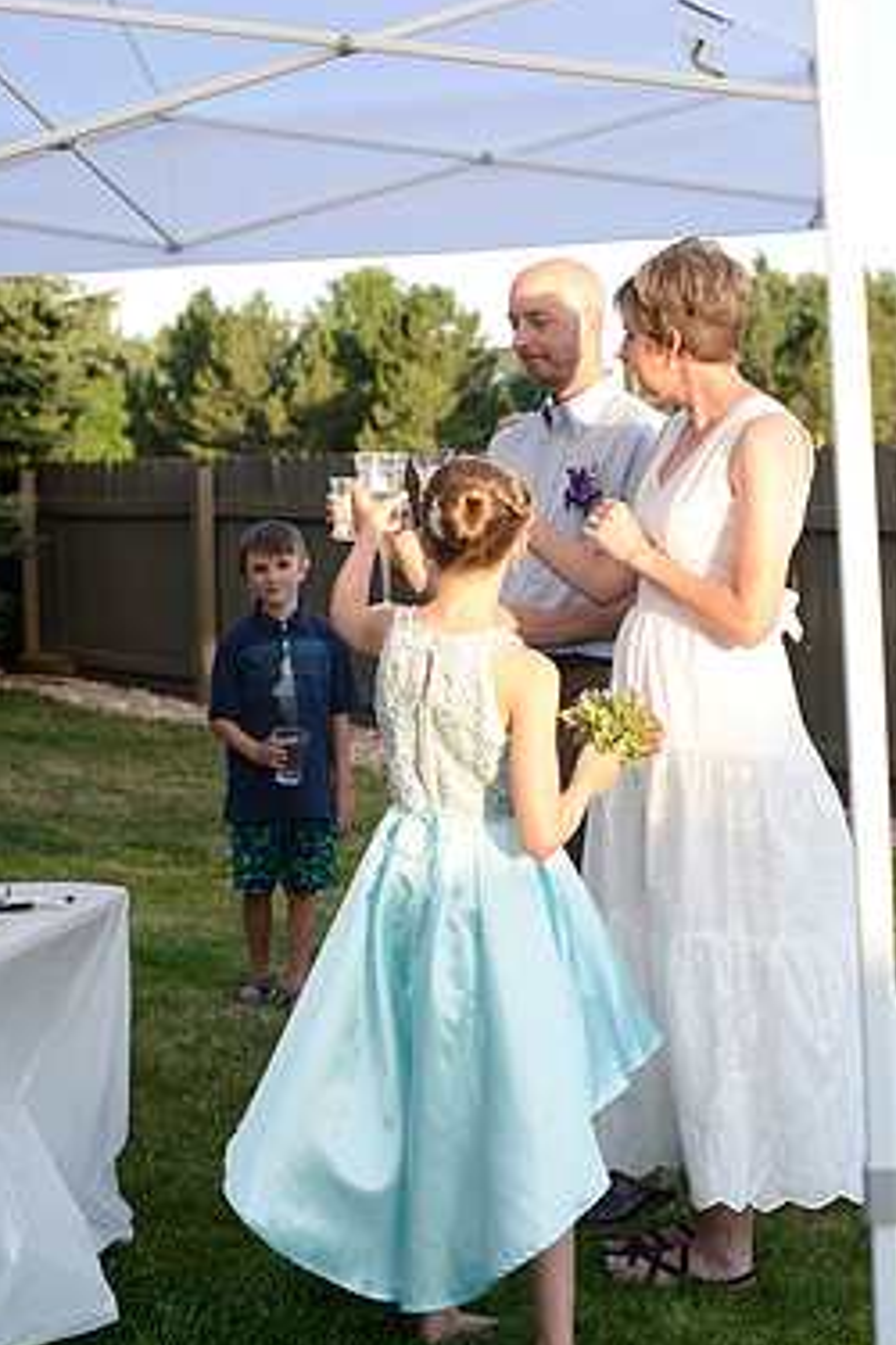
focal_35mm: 60
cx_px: 462
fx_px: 2240
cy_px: 678
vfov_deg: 33.4
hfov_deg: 22.6
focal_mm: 50
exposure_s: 1/500
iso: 400
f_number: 4
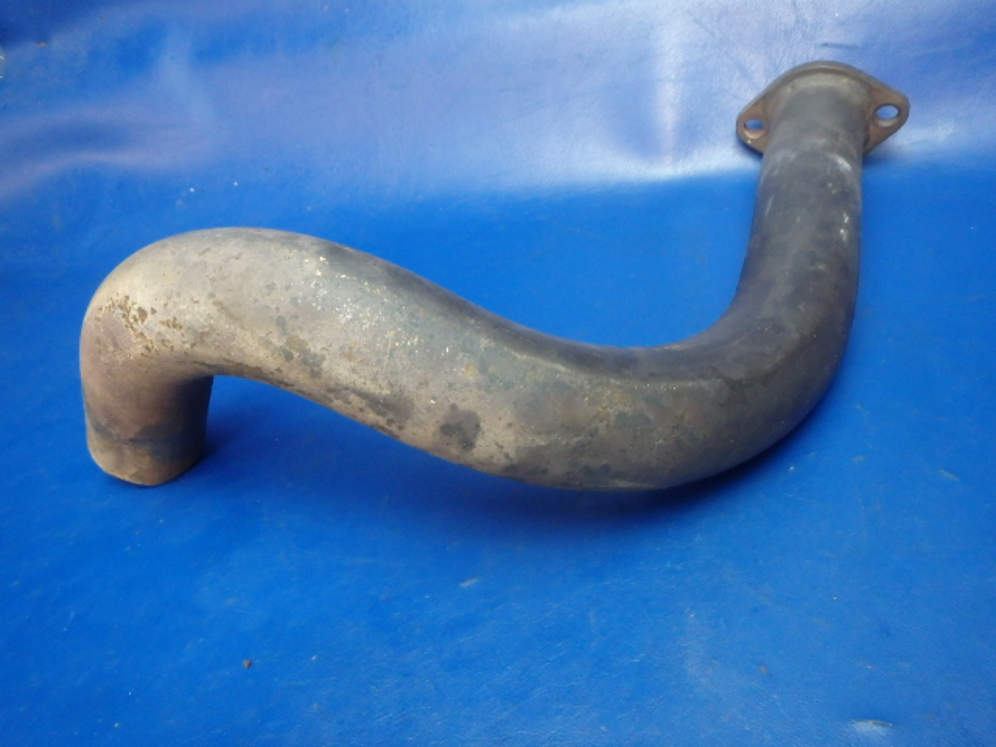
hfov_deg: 63.4
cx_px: 498
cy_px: 374
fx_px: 806
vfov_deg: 49.7
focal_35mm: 28
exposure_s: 1/25
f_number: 3.9
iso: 800
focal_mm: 5
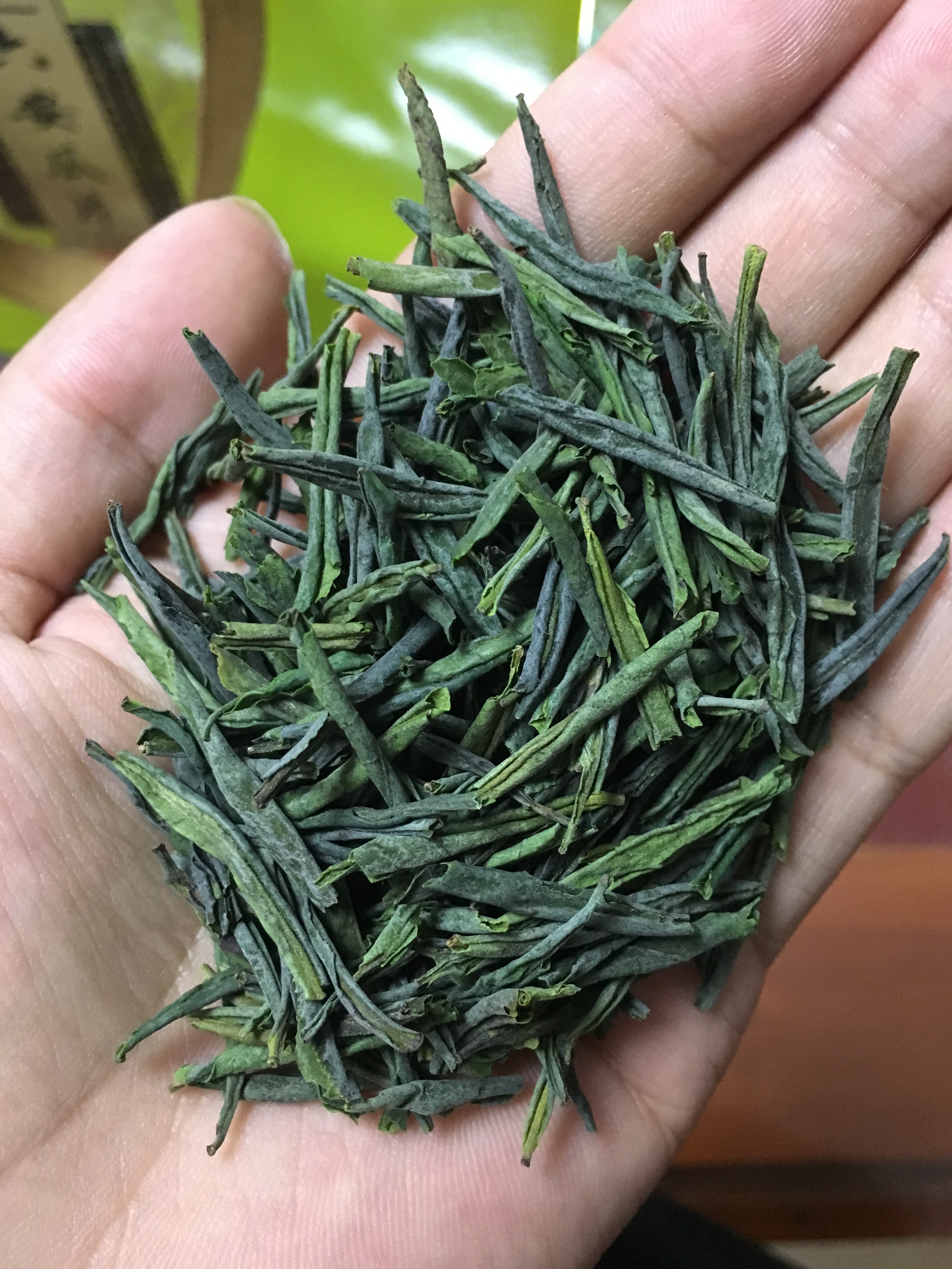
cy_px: 636
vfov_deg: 60.0
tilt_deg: -76.8
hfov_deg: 46.8
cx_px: 485
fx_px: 1100
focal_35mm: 30
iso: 250
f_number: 2.2
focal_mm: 4.15
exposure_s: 1/17
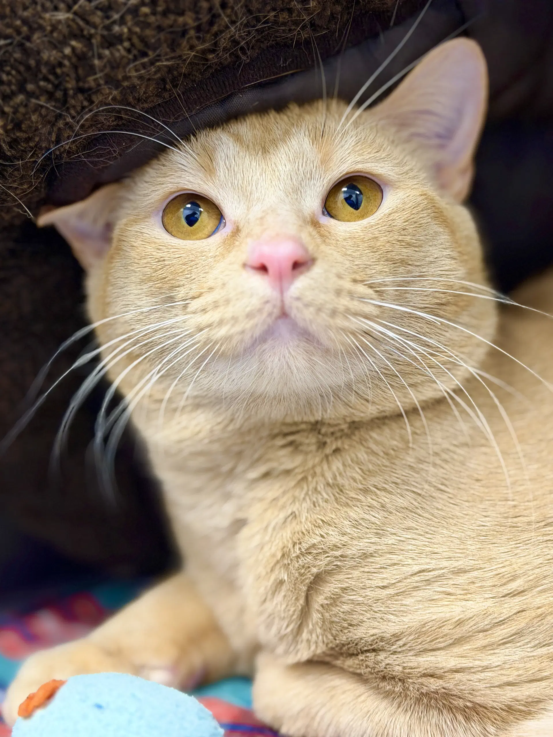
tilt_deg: -2.6
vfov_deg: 39.7
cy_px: 368
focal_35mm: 48
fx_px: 1023
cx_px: 276
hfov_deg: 30.3
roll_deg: +1.3
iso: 250
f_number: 1.78
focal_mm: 6.76
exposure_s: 1/40
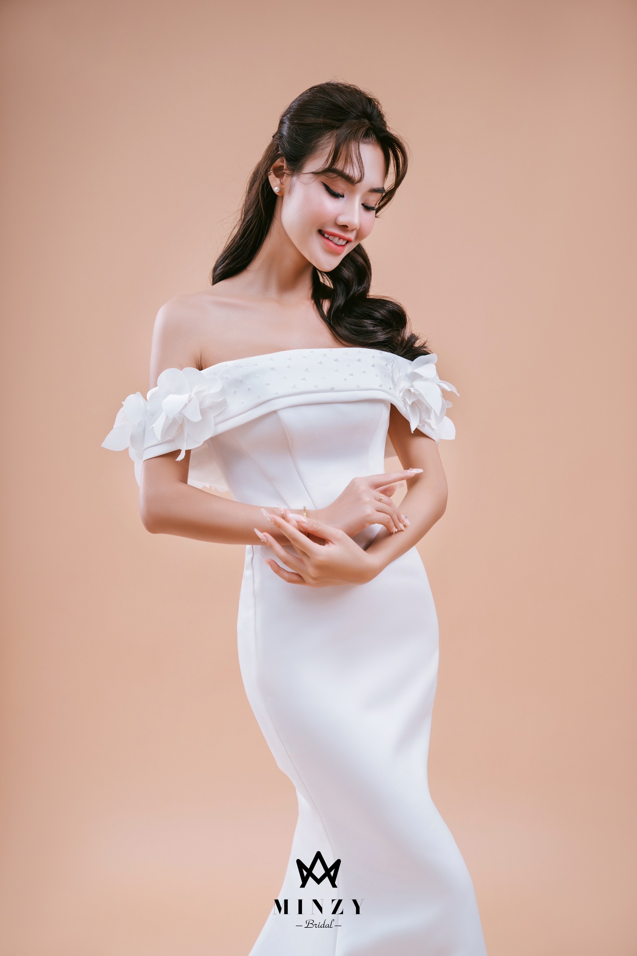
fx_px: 1725
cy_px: 478
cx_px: 318
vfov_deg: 31.0
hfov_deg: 20.9
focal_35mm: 65
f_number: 3.2
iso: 200
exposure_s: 1/160
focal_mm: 65
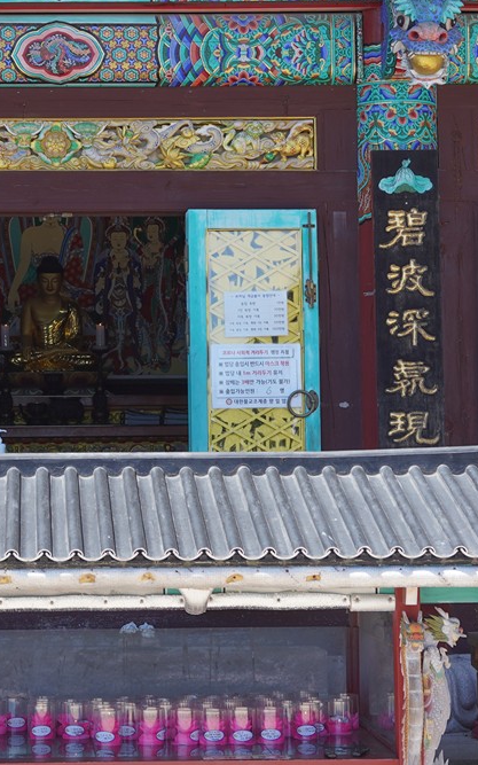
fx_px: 2230
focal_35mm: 107
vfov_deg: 19.4
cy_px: 237
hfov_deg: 12.2
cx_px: 142
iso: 100
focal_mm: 35
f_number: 7.1
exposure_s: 1/100
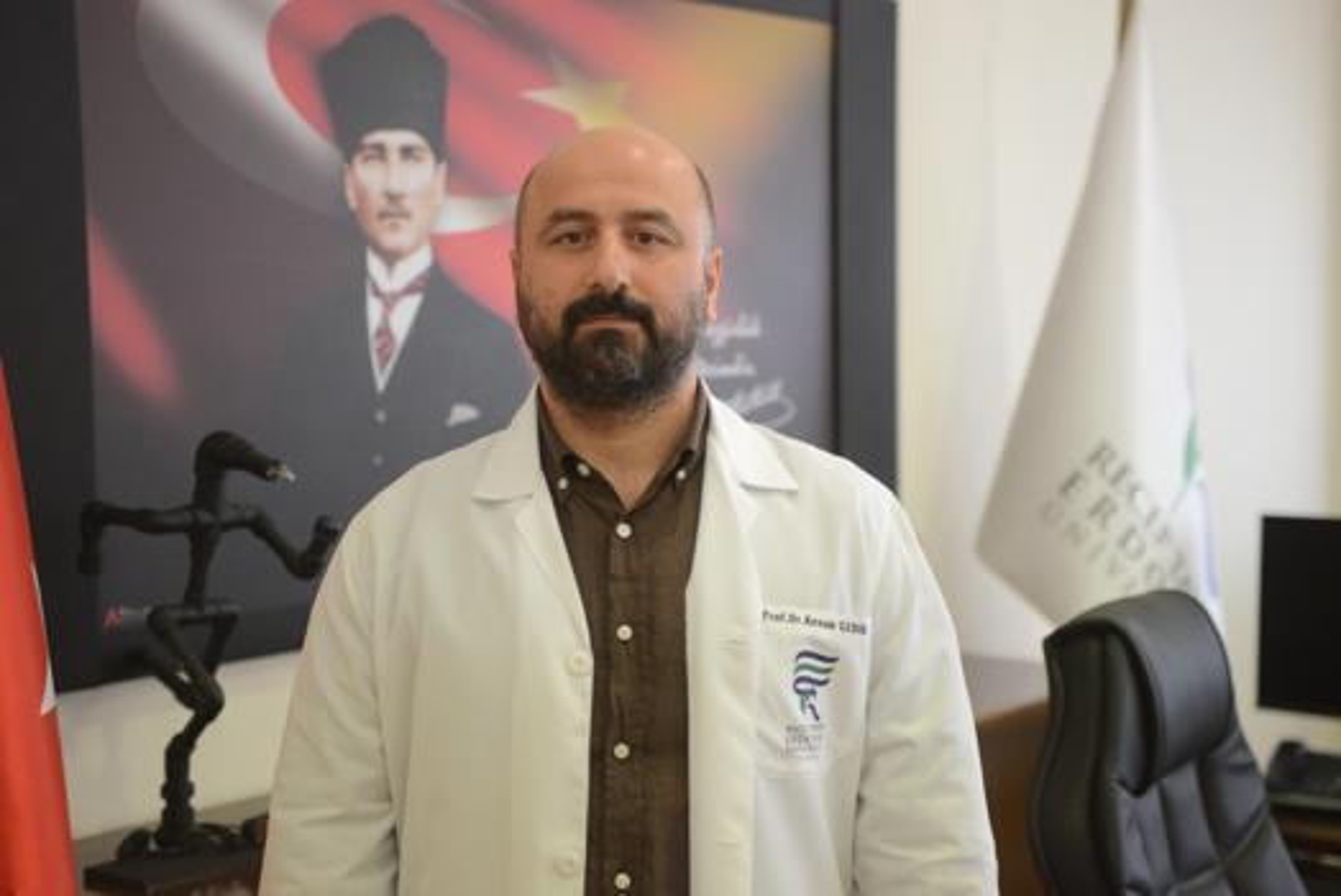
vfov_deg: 21.9
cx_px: 670
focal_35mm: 62
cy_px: 448
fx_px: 2311
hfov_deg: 32.4
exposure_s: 1/250
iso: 4500
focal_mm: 62
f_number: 2.8
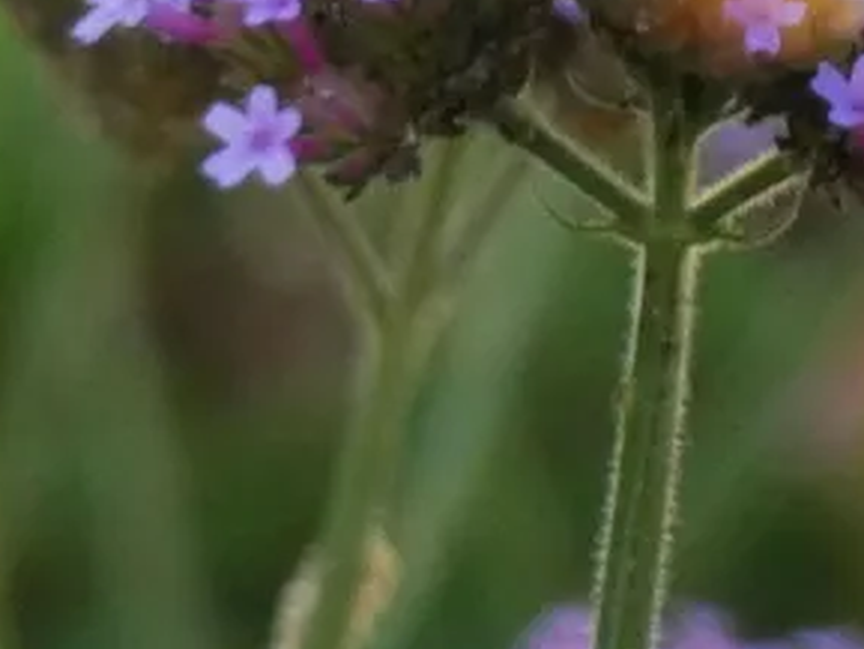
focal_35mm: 684
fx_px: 17079
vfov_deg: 2.2
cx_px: 816
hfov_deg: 2.9
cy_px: -45
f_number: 5.6
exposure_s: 1/80
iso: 250
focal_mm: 55.4
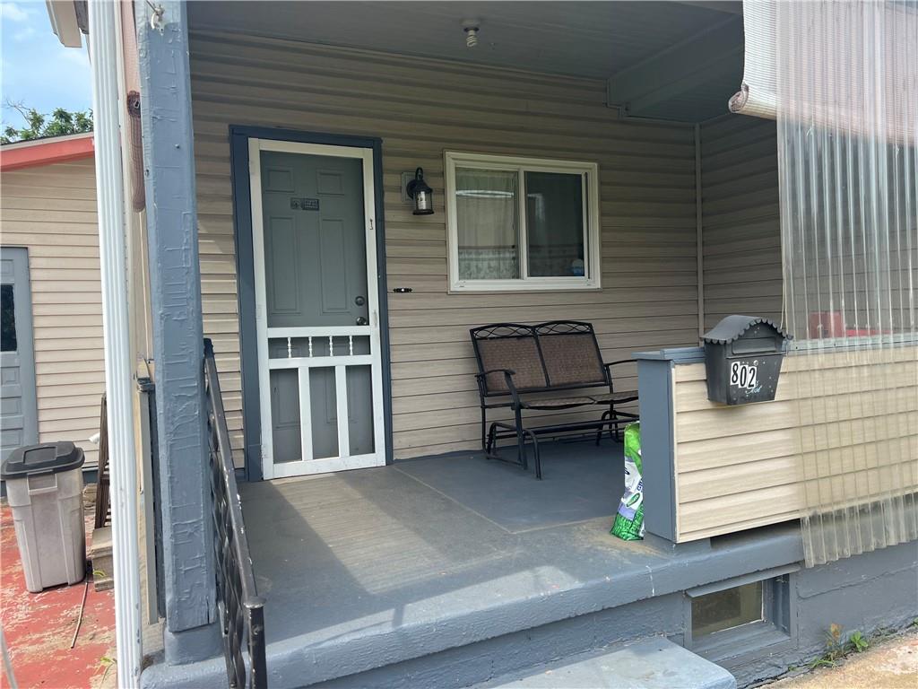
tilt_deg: -2.6
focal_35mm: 26
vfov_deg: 53.1
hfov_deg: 67.3
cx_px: 459
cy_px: 344
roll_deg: +1.1
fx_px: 690
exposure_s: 1/1449
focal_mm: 5.7
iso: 50
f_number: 1.5
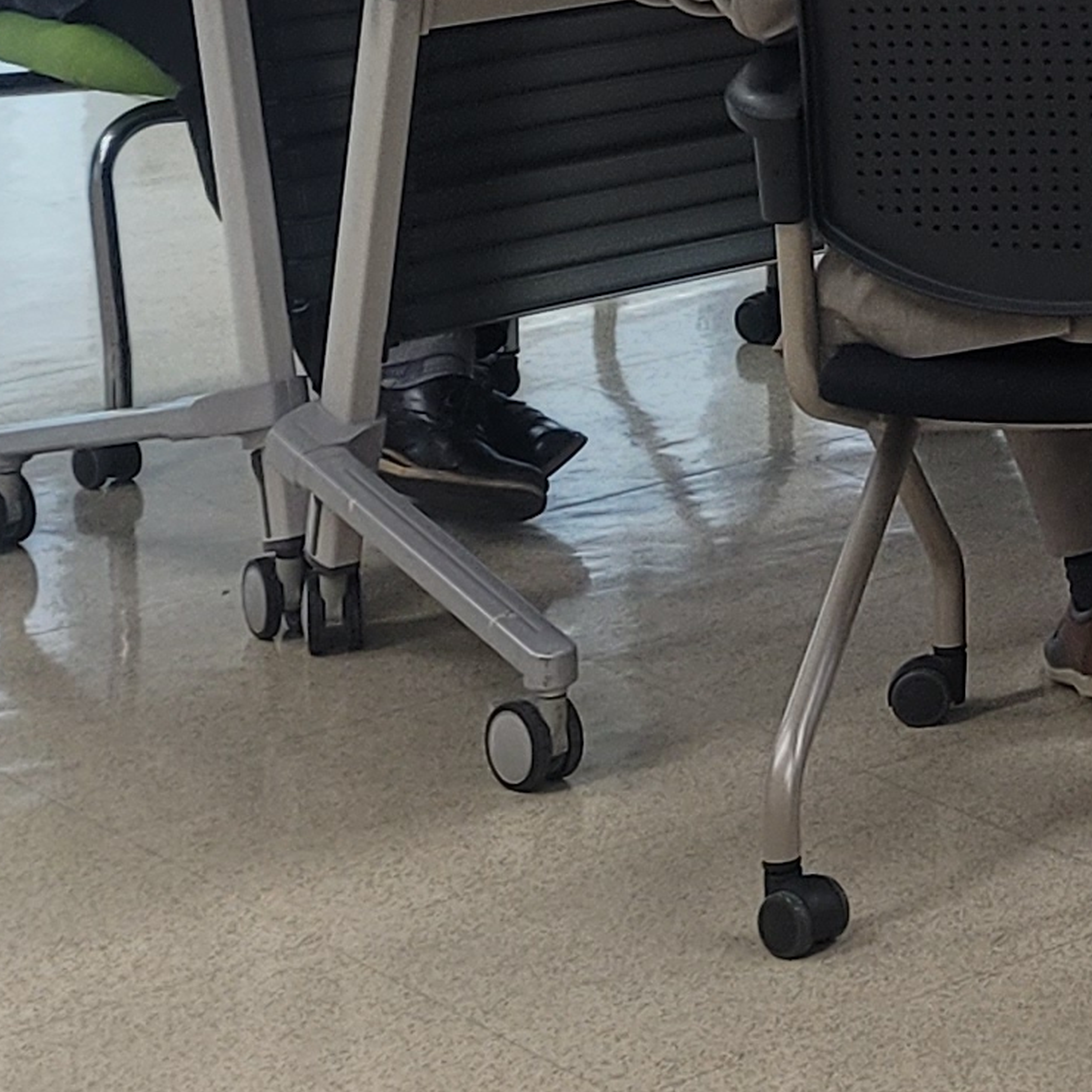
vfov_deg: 13.3
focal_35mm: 125
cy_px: -494
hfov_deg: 12.0
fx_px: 4461
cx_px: 2386
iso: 100
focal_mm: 5.4
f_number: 1.8
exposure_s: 1/120
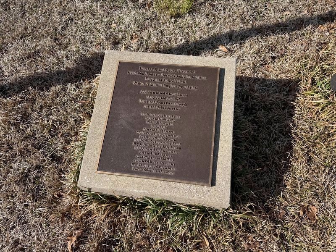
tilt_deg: -59.7
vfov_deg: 56.8
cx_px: 168
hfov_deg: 71.6
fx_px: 233
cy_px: 126
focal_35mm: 24
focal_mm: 6.76
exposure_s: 1/4167
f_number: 1.78
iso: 80
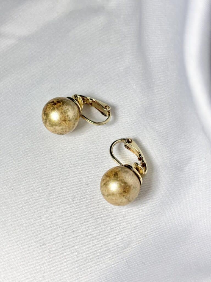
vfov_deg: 36.8
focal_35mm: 52
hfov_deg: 28.0
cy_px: 141
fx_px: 423
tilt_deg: -71.8
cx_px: 106
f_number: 1.6
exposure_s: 1/553
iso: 32
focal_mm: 5.96
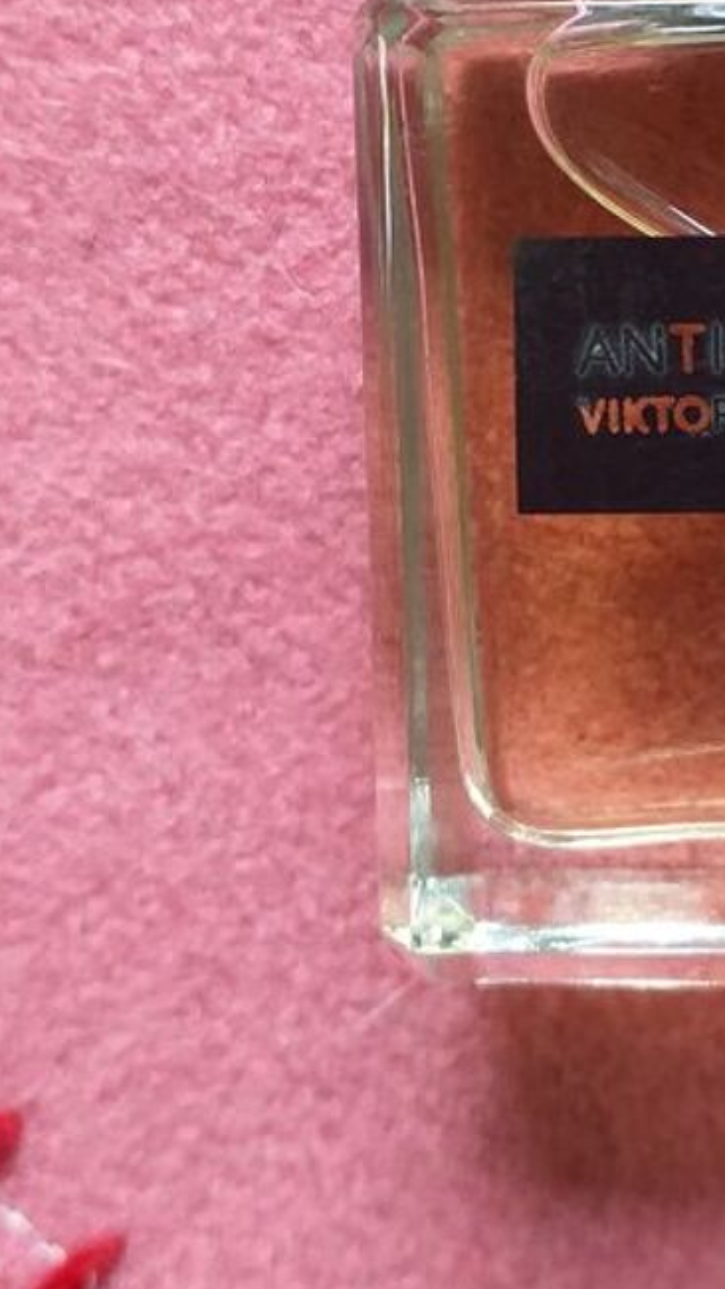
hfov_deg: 19.9
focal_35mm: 58
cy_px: 363
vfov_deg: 35.4
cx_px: 782
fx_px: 1983
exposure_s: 1/50
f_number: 1.9
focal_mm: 3.6
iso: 160
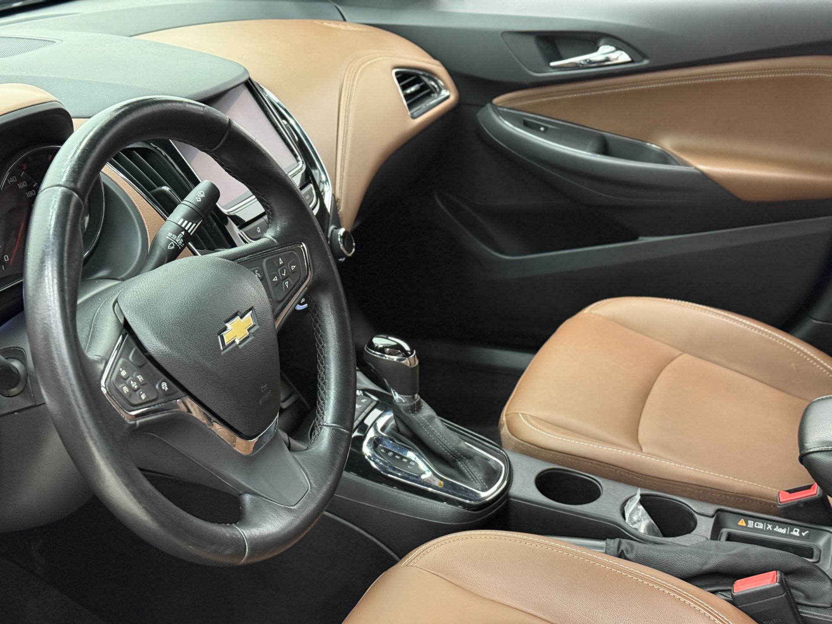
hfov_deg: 39.7
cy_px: 312
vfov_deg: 30.3
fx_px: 1154
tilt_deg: -22.6
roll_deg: +1.5
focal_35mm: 48
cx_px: 416
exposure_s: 1/30
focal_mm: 6.76
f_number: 1.78
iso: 500
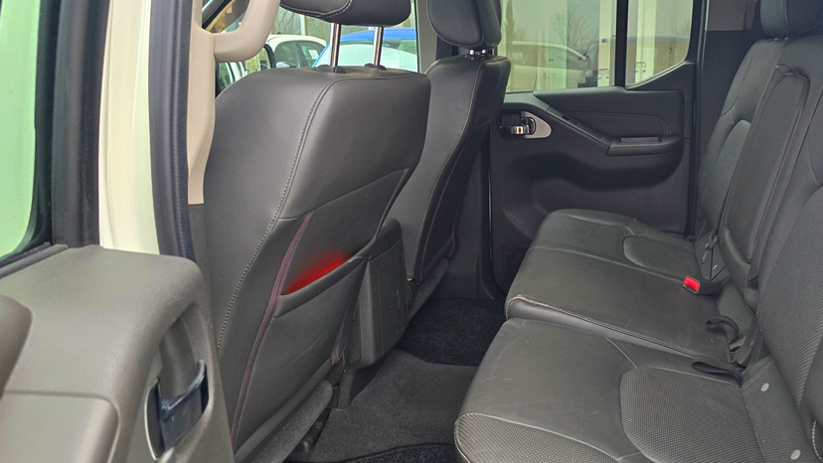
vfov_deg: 37.7
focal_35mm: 31
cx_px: 503
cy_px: 203
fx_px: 677
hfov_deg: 61.9
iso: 250
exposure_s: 1/180
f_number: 1.7
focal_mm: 6.3
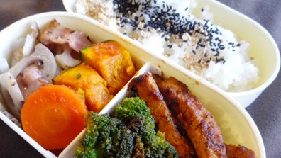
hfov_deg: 54.0
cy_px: 105
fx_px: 276
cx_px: 135
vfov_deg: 31.8
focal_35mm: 37
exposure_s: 1/10
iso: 400
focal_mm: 5.2
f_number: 3.3
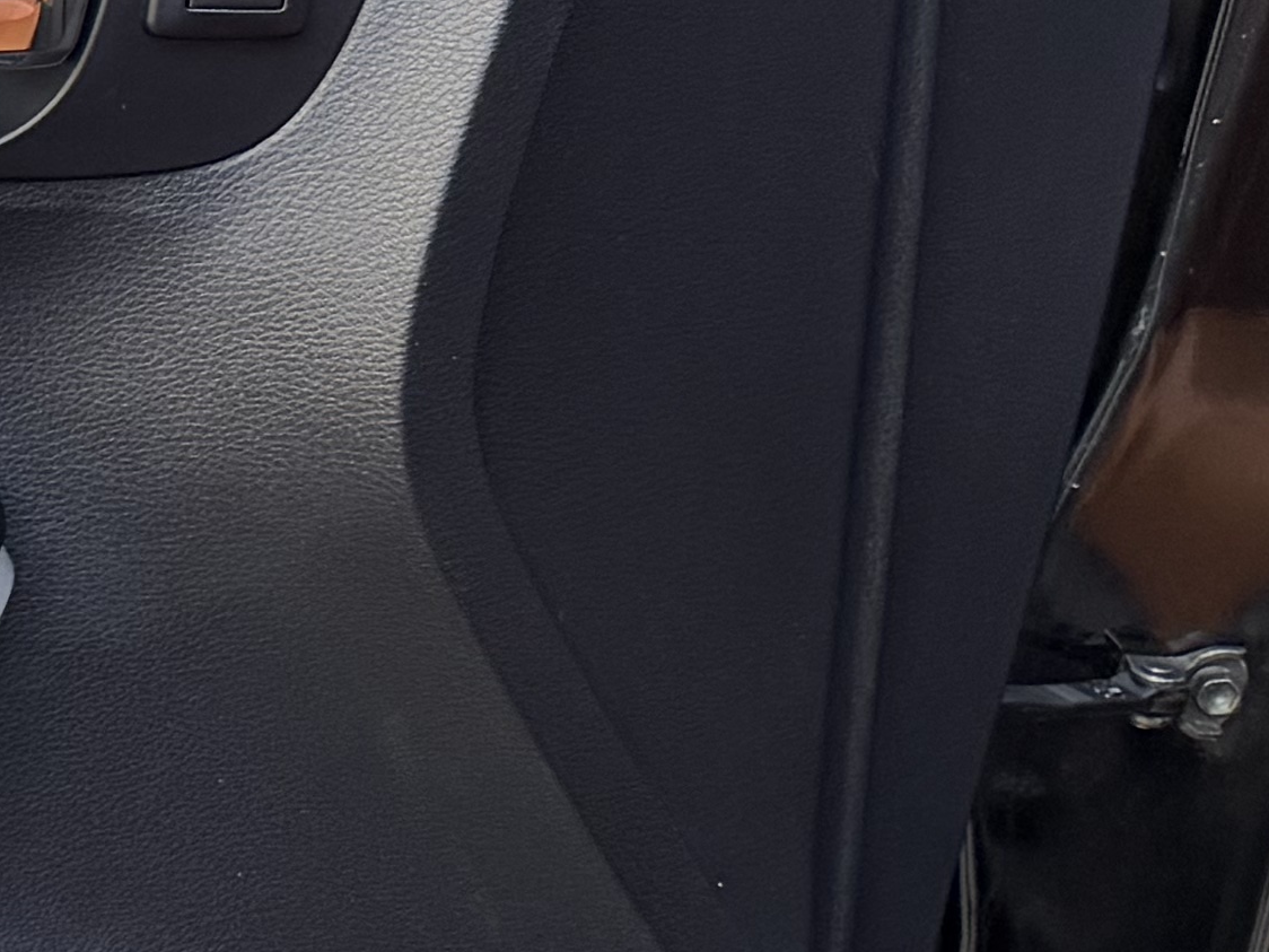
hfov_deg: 13.8
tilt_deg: -23.7
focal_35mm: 122
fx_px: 4472
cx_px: -1223
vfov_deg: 12.1
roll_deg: -5.1
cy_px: 682
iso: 64
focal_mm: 6.76
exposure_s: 1/196
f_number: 1.78
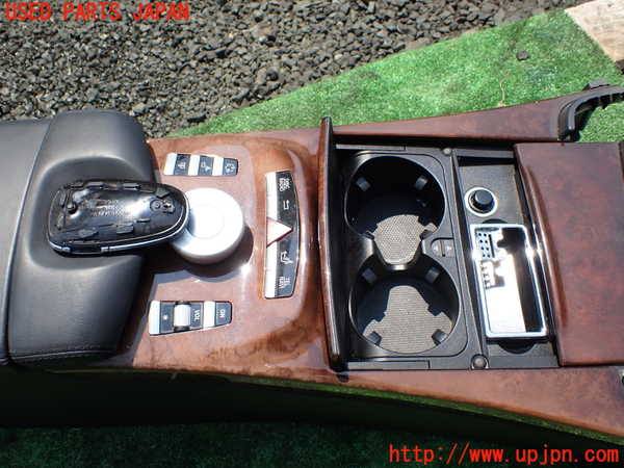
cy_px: 234
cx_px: 312
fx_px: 541
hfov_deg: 60.0
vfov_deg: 46.8
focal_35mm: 30
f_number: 3.2
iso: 100
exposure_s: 1/800
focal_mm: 5.4
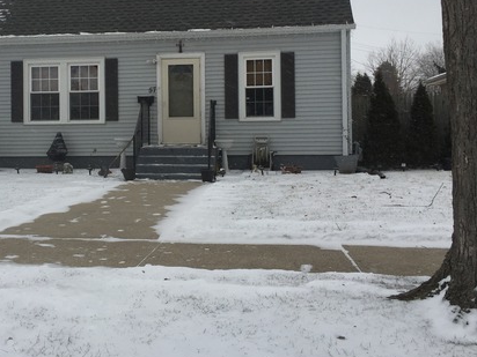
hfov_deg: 41.3
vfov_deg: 32.0
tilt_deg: +1.0
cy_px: 133
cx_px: 146
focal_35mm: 45
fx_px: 620
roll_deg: +1.4
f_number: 2.2
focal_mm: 4.15
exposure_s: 1/335
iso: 32
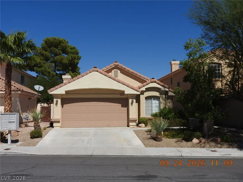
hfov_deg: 52.6
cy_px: 91
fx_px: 246
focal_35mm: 35
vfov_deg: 40.7
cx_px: 122
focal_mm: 6.3
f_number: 4.2
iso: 100
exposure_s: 1/2000
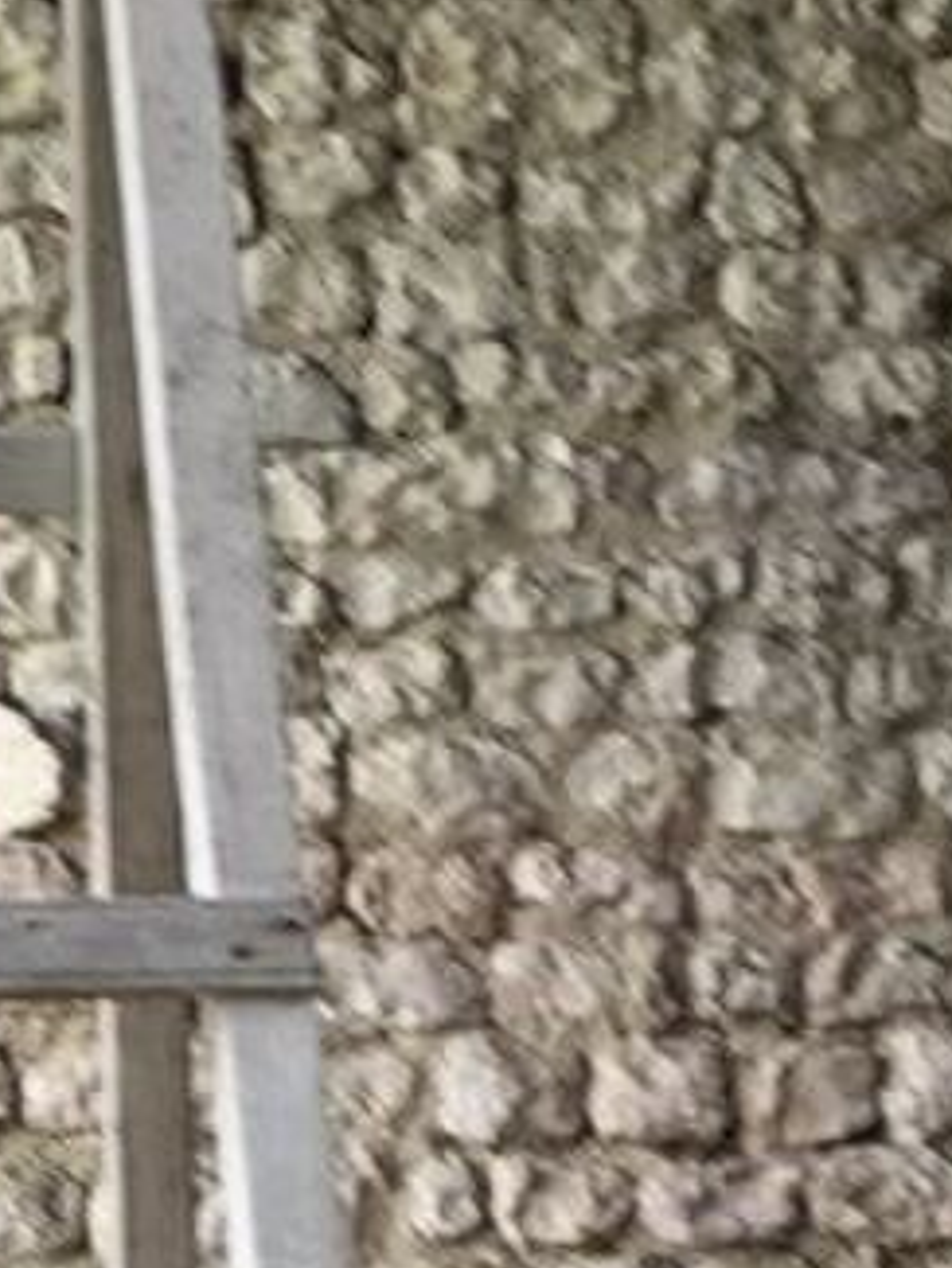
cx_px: -226
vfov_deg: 15.6
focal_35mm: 119
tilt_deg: -7.7
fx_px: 4361
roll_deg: +2.3
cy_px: 1695
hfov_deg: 12.1
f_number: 2.2
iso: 32
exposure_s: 1/50
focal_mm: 4.15
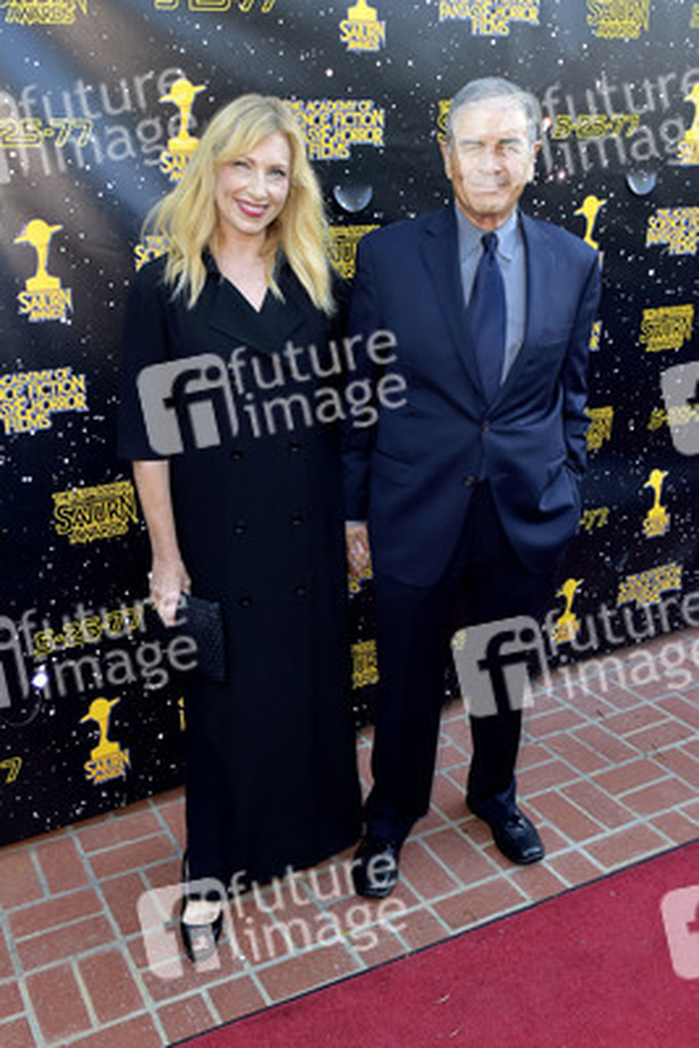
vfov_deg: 63.6
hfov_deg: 45.0
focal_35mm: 29
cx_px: 350
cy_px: 524
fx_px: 844
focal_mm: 29
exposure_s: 1/320
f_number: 6.3
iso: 500
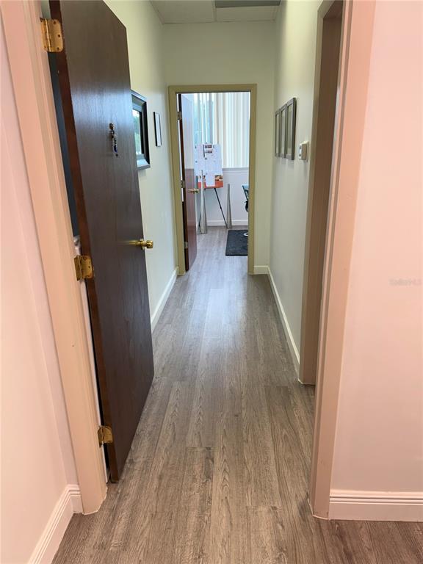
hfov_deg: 56.8
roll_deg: +1.1
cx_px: 212
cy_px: 282
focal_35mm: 24
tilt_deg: -18.8
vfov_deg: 71.6
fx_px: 391
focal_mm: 6.76
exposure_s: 1/120
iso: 160
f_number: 1.78
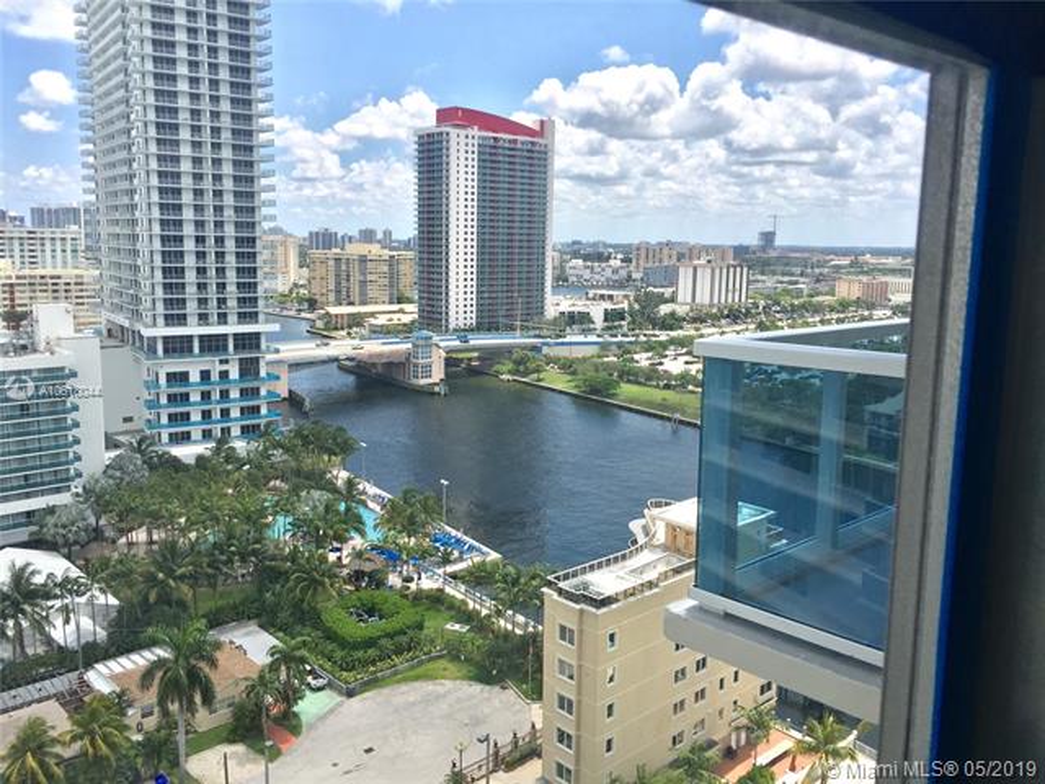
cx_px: 522
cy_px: 392
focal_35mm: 29
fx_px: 875
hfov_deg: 61.7
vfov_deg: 48.2
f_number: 2.2
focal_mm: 4.15
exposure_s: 1/2639
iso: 32
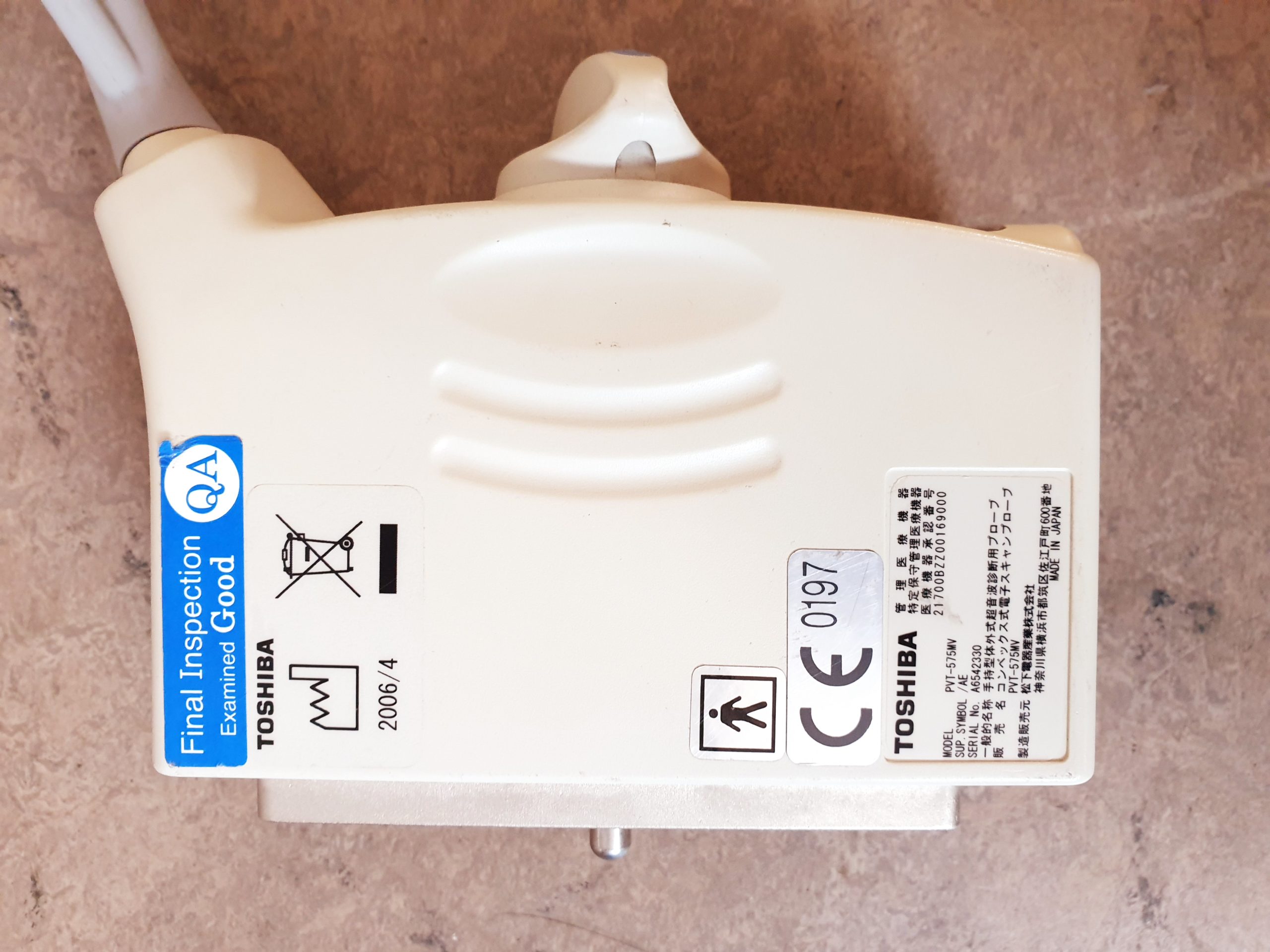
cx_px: 635
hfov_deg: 67.3
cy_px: 476
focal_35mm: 26
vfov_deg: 53.1
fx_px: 954
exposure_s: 1/33
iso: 320
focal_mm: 4.3
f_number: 2.4
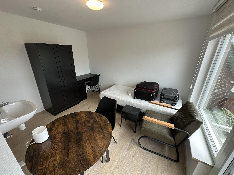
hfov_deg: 102.1
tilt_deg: -20.2
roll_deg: -1.1
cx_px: 117
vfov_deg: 85.7
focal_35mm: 14
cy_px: 88
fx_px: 95
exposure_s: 1/99
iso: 40
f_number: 2.2
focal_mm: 2.22
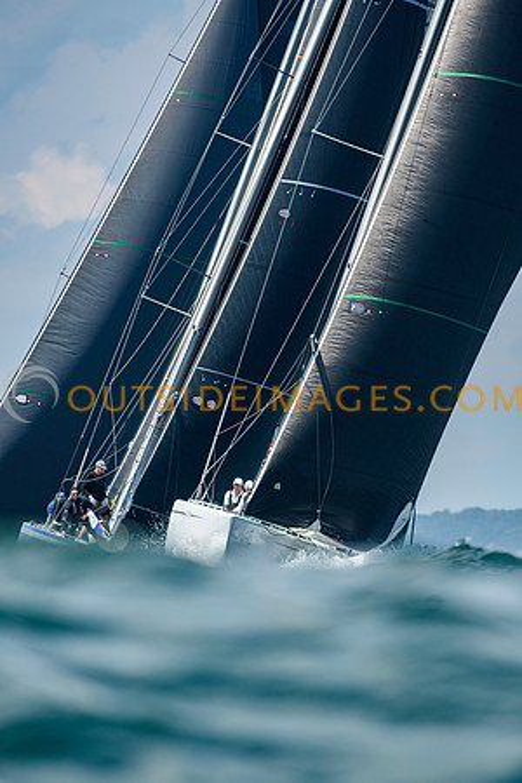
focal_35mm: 600
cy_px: 392
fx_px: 13049
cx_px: 261
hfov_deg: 2.3
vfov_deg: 3.4
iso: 400
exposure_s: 1/1600
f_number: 5.6
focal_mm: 400
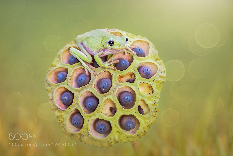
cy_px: 78
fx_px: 680
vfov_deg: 13.1
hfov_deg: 19.4
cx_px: 116
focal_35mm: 105
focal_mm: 105
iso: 400
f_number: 10
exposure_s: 1/30
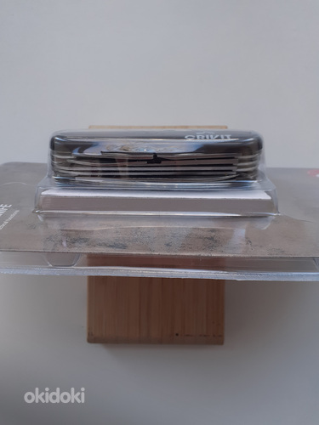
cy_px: 212
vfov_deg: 65.3
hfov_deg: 51.4
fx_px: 332
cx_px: 160
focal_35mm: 27
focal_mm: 3.6
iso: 40
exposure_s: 1/50
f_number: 1.9
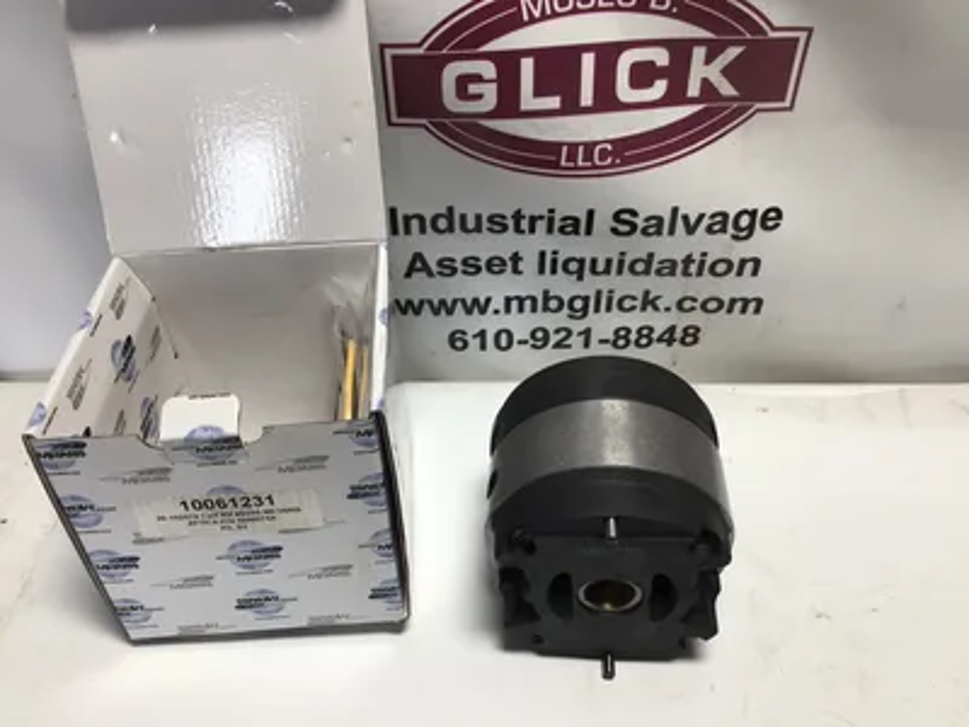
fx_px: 868
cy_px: 364
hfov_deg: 58.4
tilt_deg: -43.5
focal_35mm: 31
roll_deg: -0.9
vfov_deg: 45.4
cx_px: 484
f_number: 2.4
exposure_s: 1/125
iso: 25
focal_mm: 3.3
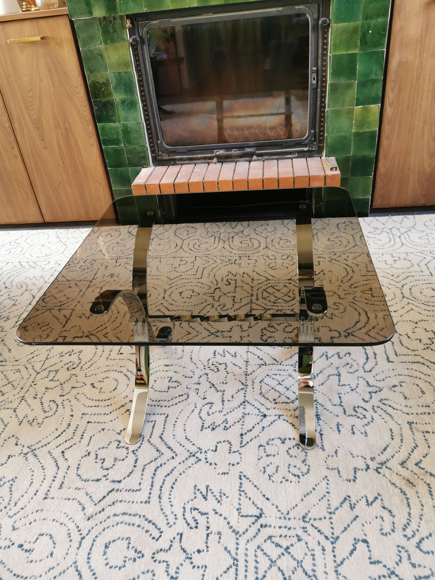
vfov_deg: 65.3
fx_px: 452
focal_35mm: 27
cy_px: 290
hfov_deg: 51.4
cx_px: 218
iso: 125
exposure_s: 1/50
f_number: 1.6
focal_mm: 5.56
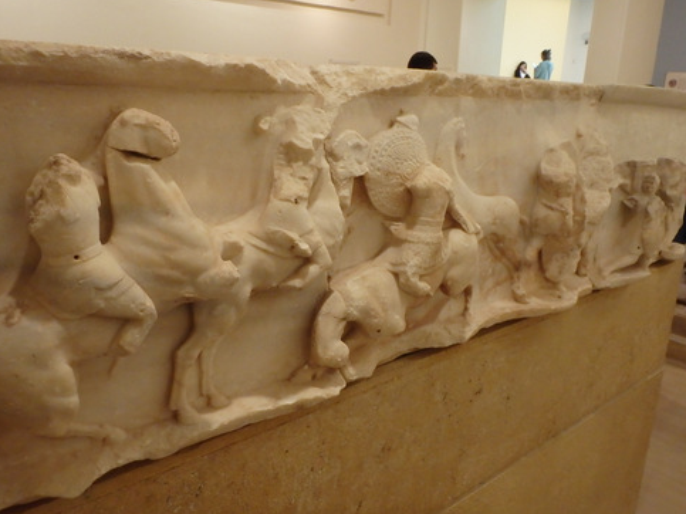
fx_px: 575
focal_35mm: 29
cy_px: 249
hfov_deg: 61.7
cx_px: 348
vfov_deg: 48.2
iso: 640
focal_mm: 5
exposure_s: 1/30
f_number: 3.9
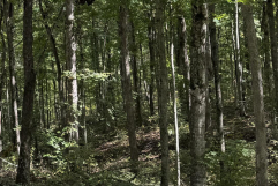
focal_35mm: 69
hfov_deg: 27.3
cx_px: -11
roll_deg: +2.1
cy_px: -49
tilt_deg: +6.6
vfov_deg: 18.5
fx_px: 533
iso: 80
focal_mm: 6.76
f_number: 1.78
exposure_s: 1/349
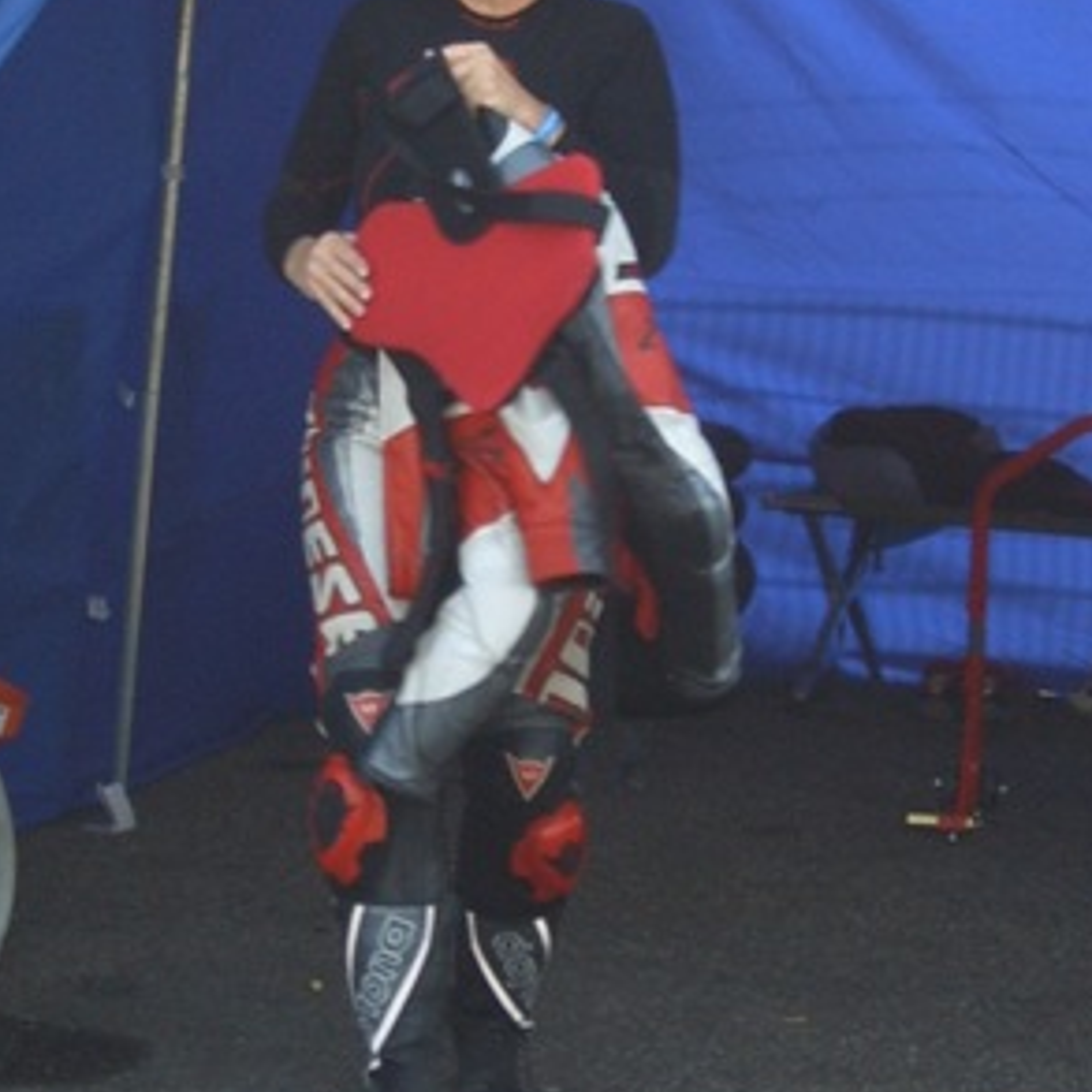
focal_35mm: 157
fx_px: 5603
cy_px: 306
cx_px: 324
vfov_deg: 11.1
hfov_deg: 11.1
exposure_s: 1/125
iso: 50
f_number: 3.7
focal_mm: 10.8
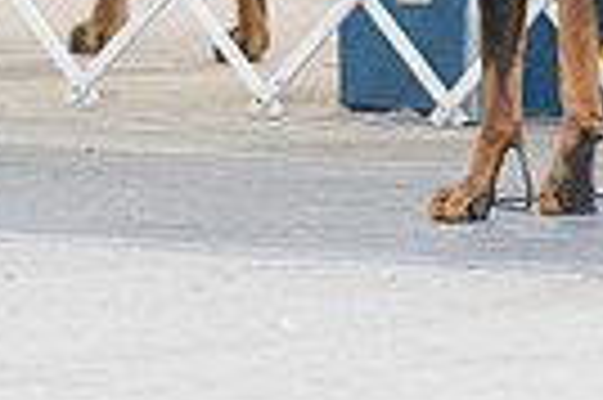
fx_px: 14521
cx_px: 549
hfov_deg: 2.4
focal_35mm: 868
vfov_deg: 1.6
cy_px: -317
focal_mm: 200
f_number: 2.8
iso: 5000
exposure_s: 1/320
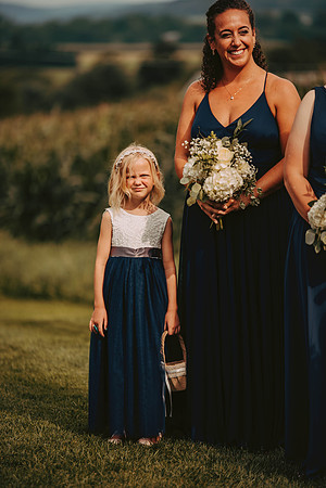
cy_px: 244
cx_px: 163
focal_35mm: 200
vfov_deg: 10.3
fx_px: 2716
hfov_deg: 6.9
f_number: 2.8
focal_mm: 200
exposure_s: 1/1250
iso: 200
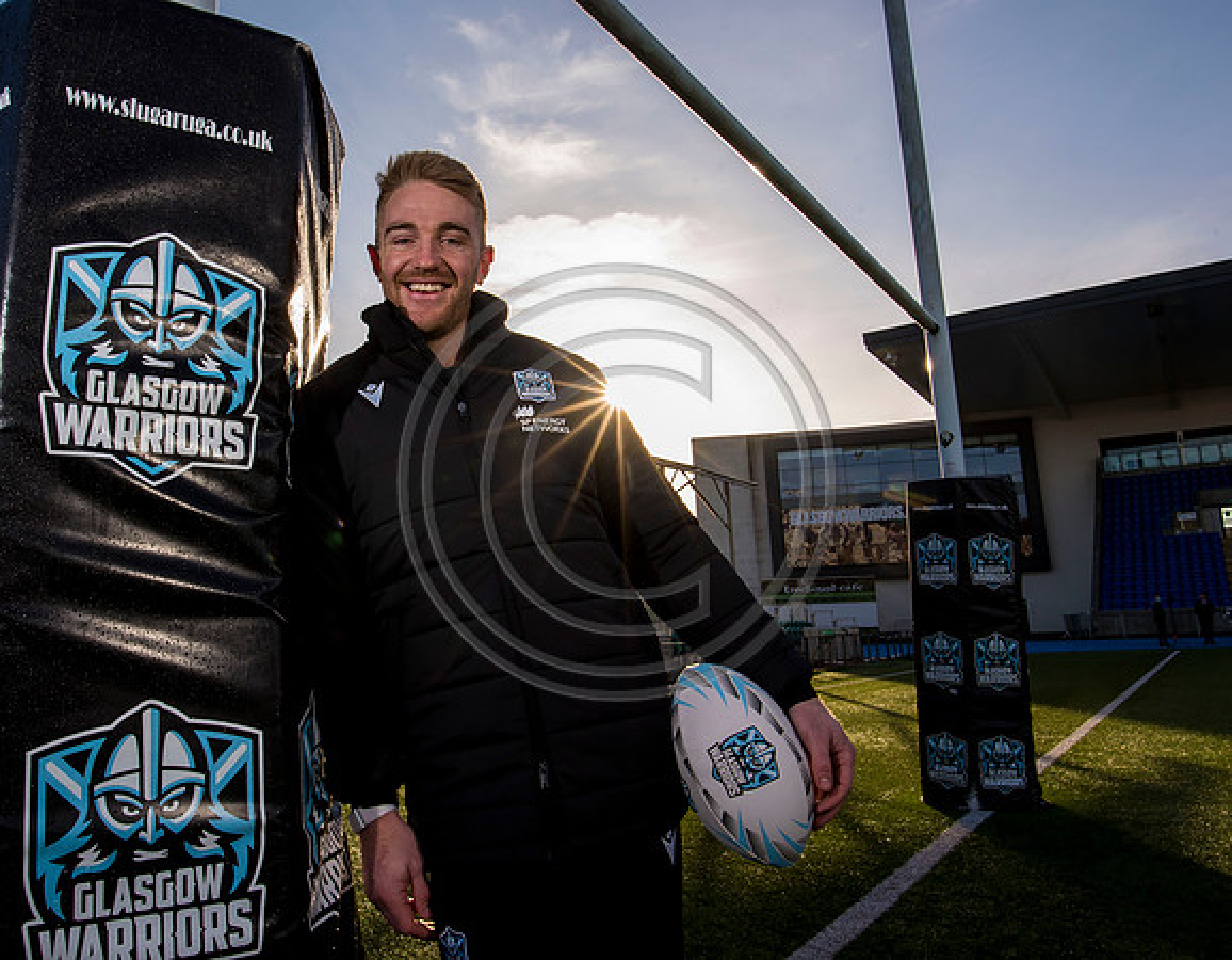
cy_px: 441
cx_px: 488
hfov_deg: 66.0
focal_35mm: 26
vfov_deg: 54.2
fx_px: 936
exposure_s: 1/160
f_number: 13
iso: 250
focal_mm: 20
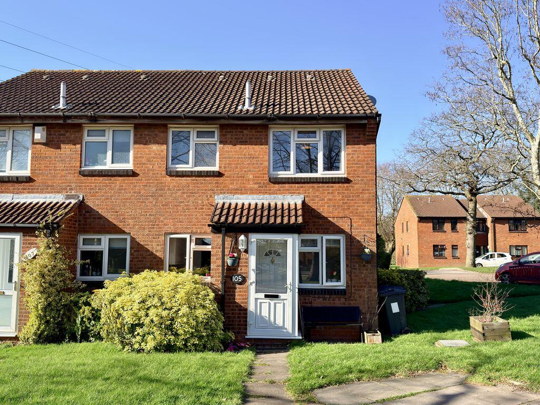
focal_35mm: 33
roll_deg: +0.7
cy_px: 202
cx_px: 270
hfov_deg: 55.4
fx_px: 515
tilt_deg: +5.9
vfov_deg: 42.9
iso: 64
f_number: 1.78
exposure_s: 1/1876
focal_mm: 6.76
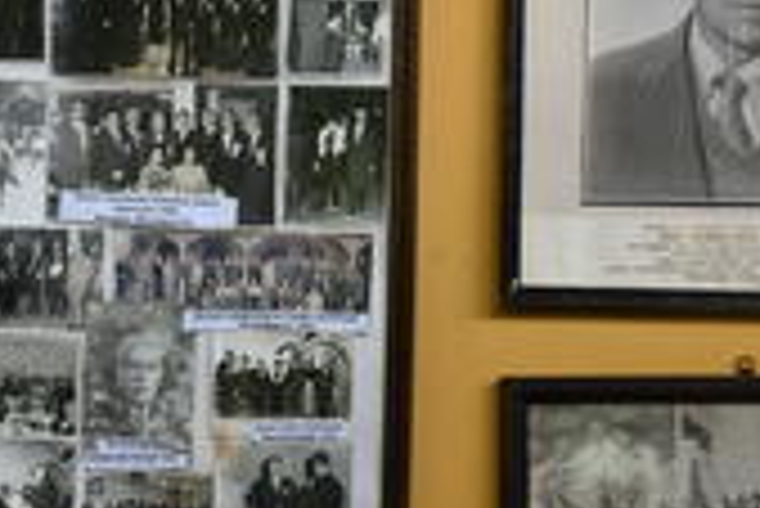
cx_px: 679
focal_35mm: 160
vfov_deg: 8.6
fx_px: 3381
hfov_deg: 12.7
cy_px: 94
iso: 1250
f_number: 8
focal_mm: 36
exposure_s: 1/250
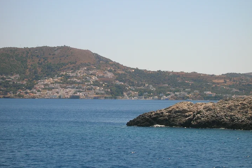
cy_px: 71
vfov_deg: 11.5
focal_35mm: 119
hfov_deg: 17.2
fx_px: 833
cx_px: 134
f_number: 8.2
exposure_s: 1/162
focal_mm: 17.1
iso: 50
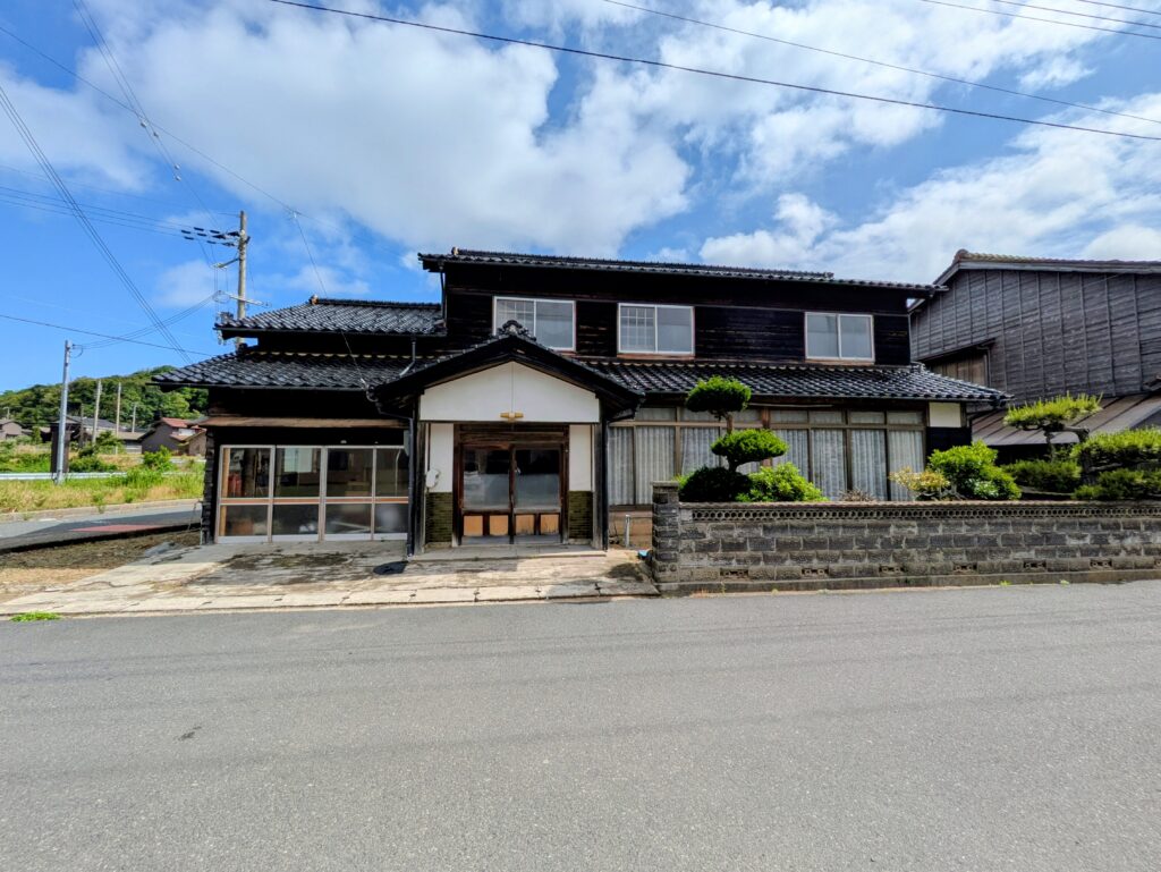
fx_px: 470
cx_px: 580
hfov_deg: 102.0
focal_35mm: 14
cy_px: 436
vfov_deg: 85.7
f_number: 2.2
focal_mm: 1.83
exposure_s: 1/5348
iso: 49
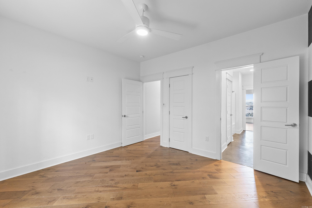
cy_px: 104
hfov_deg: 100.4
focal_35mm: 15
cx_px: 156
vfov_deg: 77.3
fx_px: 130
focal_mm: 10
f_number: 8
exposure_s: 1.6
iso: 250
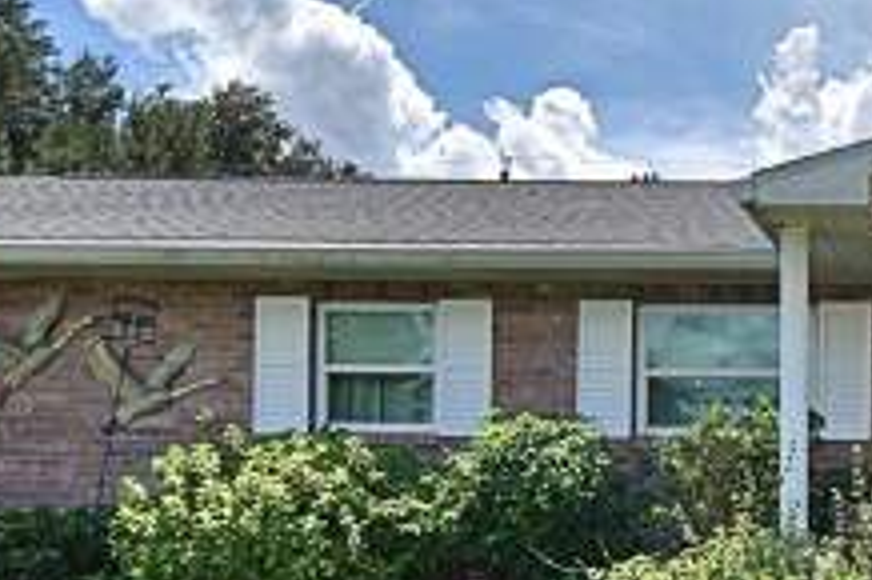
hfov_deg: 32.0
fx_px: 1331
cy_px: 486
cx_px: 964
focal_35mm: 55
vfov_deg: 24.1
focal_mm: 10
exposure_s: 1/2000
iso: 100
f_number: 4.5
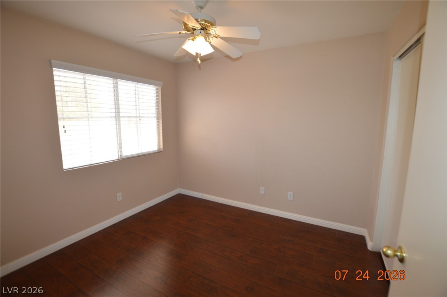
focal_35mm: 15
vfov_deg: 77.2
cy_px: 148
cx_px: 224
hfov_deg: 100.5
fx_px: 186
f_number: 4
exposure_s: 1/125
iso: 400
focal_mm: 10
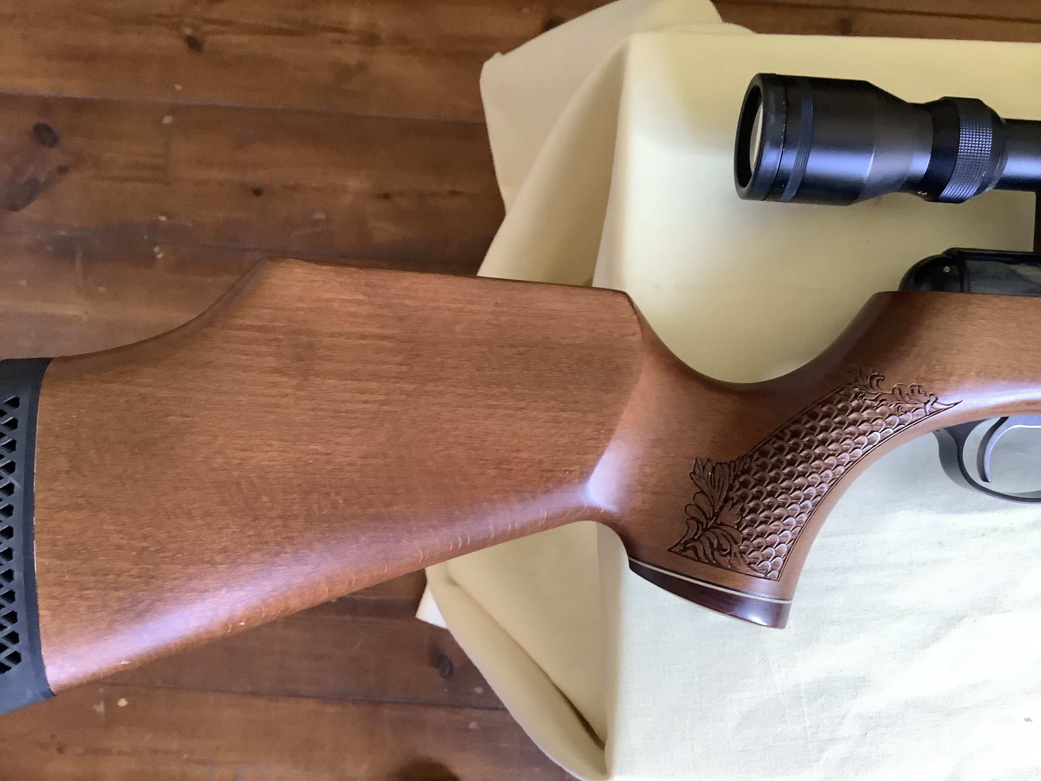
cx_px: 520
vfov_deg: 45.4
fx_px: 932
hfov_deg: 58.4
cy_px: 390
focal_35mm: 31
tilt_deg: -85.4
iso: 320
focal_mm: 3.3
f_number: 2.4
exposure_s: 1/50
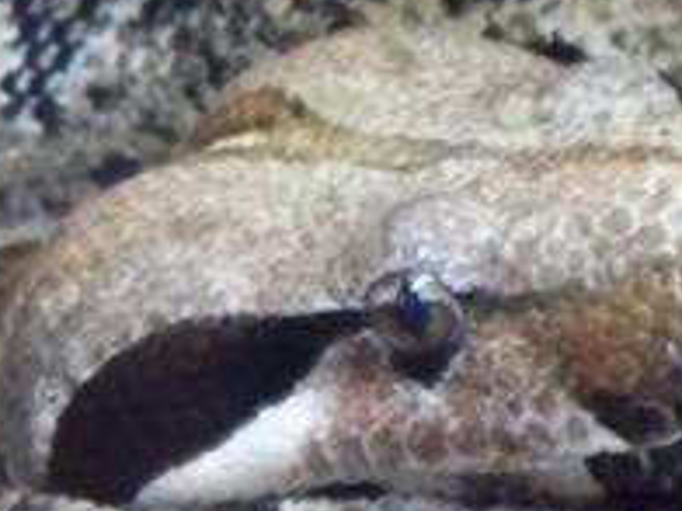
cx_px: 59
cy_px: 441
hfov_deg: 3.9
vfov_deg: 3.0
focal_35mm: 503
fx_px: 9910
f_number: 4.4
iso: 400
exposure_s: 1/6
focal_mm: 28.83
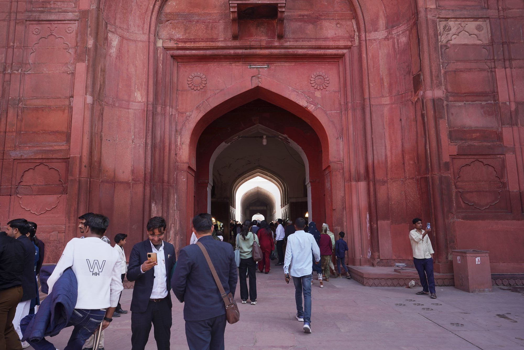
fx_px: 349
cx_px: 262
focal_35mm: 24
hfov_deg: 73.7
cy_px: 175
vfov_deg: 53.1
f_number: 9
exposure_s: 1/100
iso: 100
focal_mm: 24
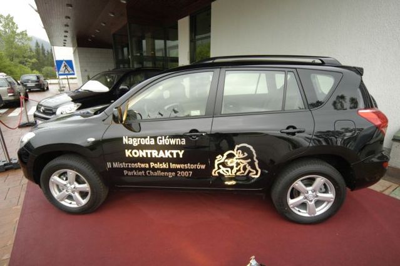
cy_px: 133
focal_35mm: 18
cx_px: 200
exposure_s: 1/100
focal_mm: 12
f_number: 5
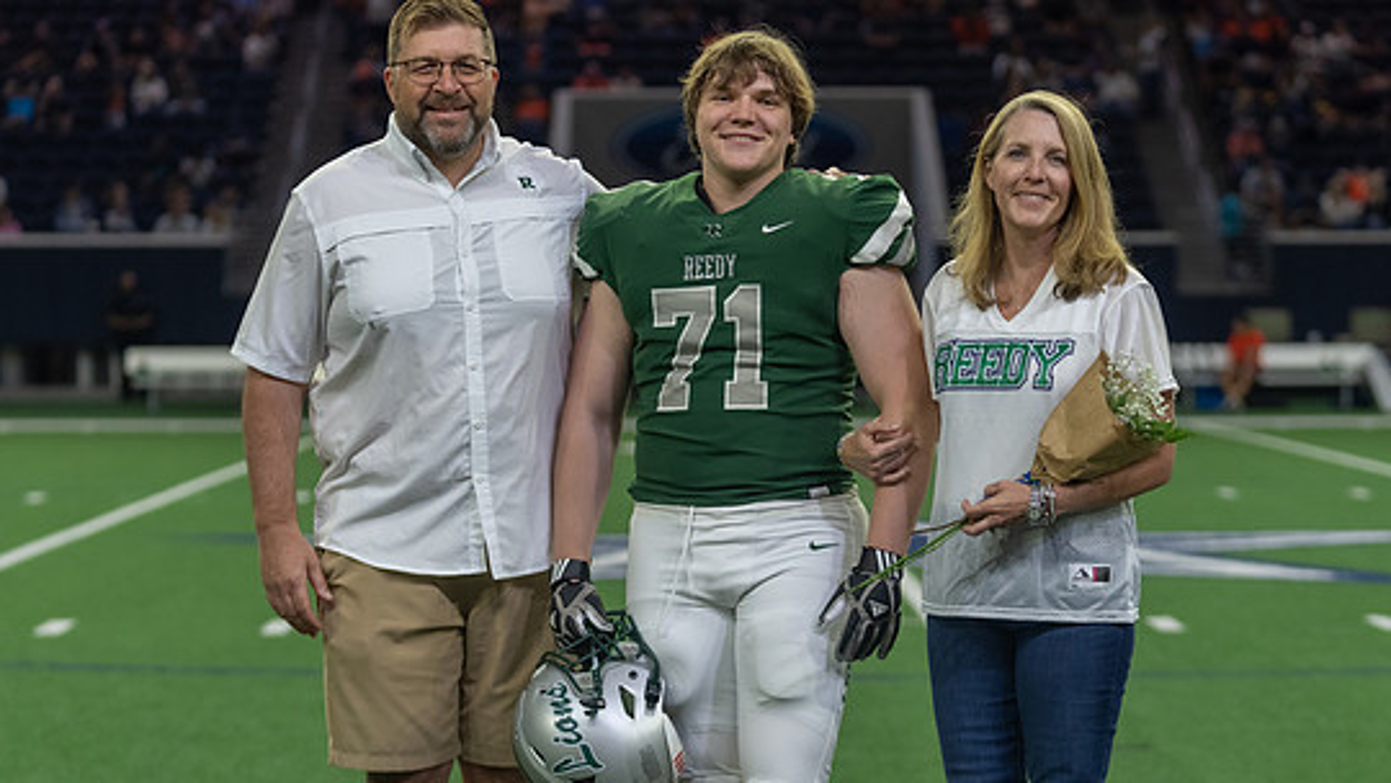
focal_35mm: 120
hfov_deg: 17.9
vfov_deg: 10.1
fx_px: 4427
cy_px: 485
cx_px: 737
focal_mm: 86
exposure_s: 1/320
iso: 1000
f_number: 2.8
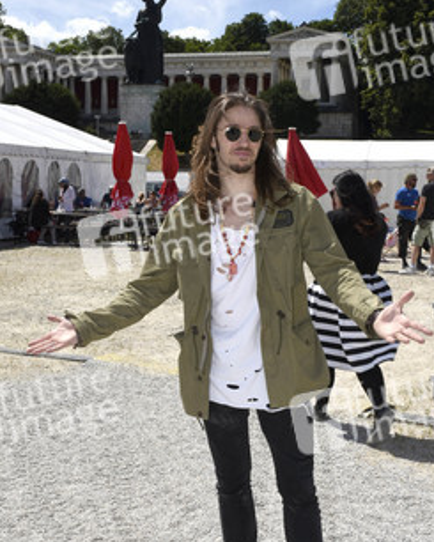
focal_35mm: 50
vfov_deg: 37.5
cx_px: 220
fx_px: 796
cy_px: 324
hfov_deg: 30.5
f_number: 14
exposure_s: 1/160
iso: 100
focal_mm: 27
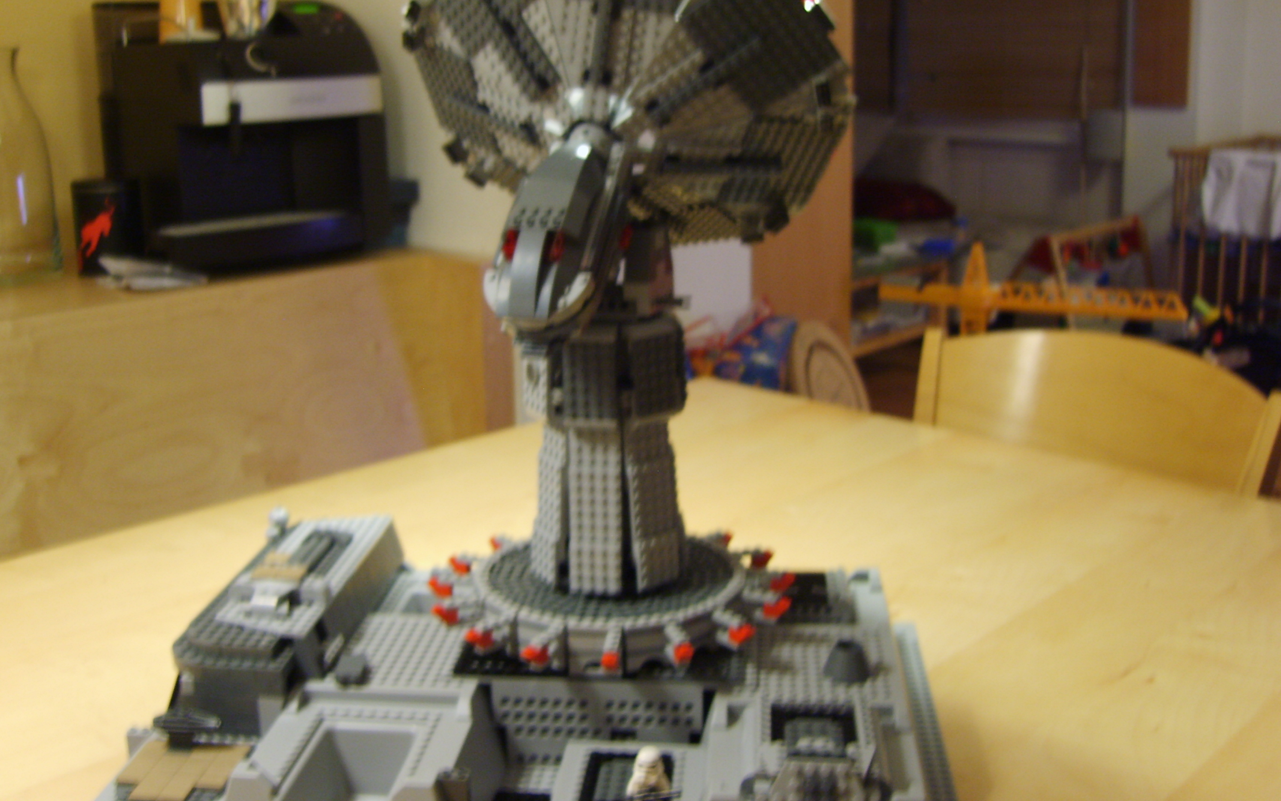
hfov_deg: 51.5
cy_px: 333
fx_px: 1327
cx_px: 645
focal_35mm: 38
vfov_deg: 33.5
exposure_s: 1/6
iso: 123
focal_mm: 7.4
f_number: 2.8
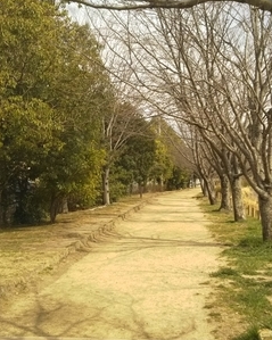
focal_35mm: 49
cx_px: 129
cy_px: 184
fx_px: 493
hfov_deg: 30.8
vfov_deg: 38.0
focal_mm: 4
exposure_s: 1/501
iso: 40
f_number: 2.2
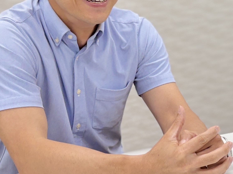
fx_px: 626
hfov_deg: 20.8
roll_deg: +3.3
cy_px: 37
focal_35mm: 93
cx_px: 194
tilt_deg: -4.4
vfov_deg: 15.8
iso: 40
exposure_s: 1/121
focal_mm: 5.96
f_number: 1.6
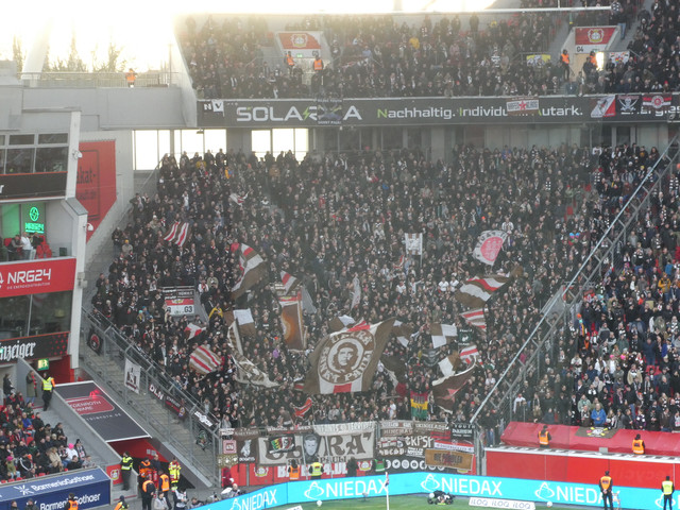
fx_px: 2652
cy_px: 255
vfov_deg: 11.0
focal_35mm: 135
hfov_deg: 14.6
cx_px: 340
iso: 400
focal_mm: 24.2
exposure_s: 1/80
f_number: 5.3
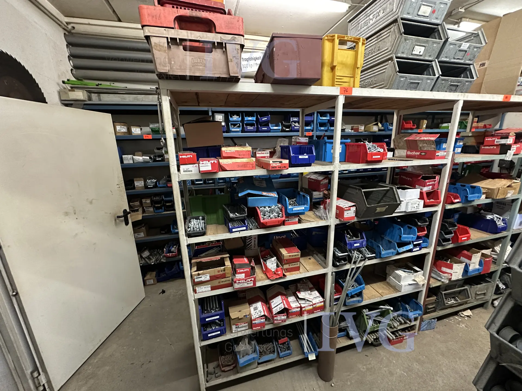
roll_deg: +1.5
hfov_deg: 102.1
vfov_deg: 85.7
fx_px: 211
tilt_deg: -13.6
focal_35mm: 14
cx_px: 261
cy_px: 196
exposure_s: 1/50
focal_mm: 2.22
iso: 500
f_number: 2.2
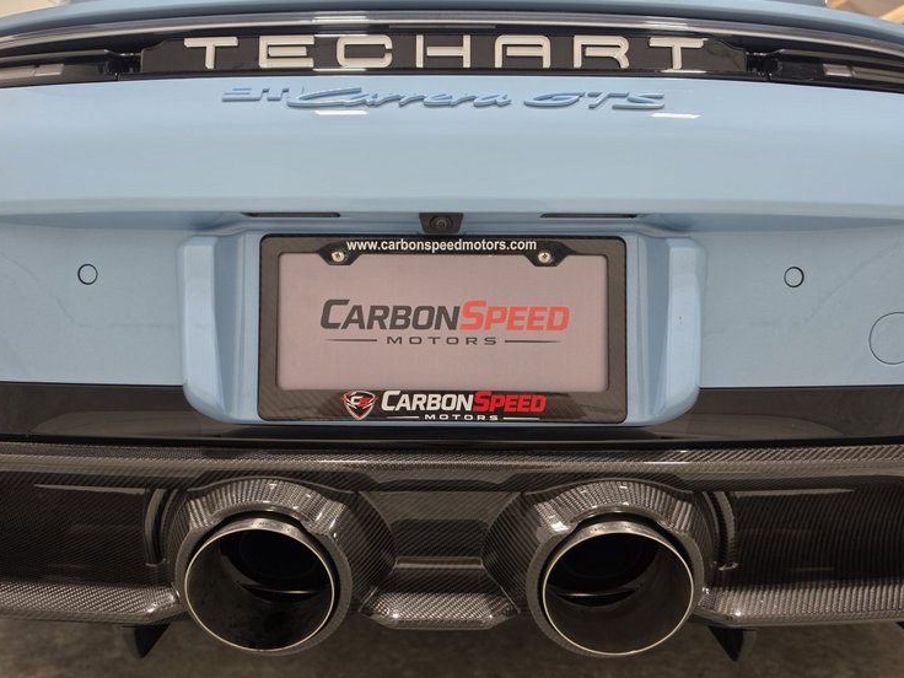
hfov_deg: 71.6
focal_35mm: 24
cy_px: 335
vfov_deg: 56.8
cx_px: 438
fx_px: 627
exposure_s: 1/120
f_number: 1.4
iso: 160
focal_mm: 6.5
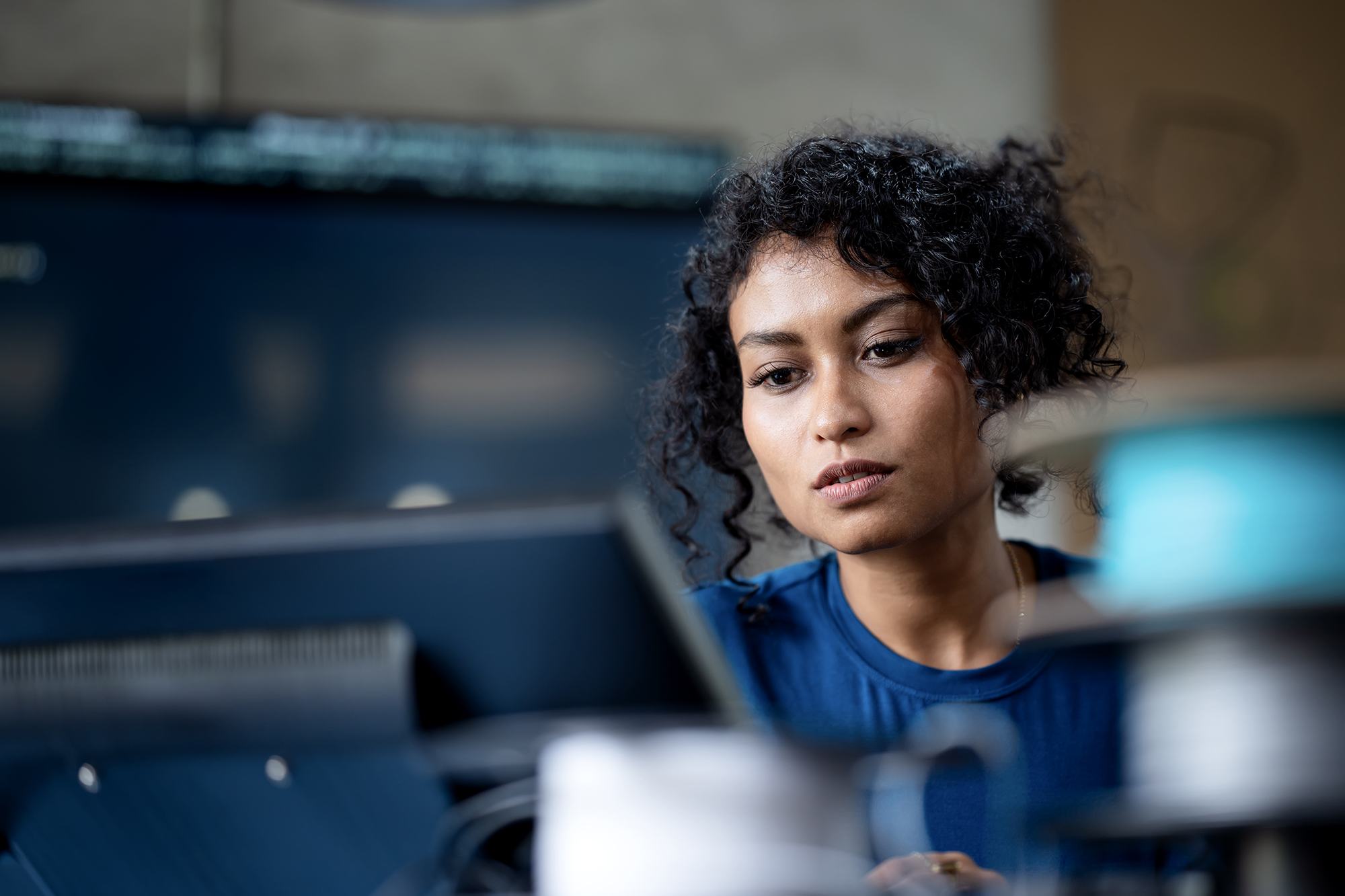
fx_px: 3175
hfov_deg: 23.9
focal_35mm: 85
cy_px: 448
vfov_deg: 16.1
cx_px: 672
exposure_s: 1/160
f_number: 2
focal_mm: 85
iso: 320
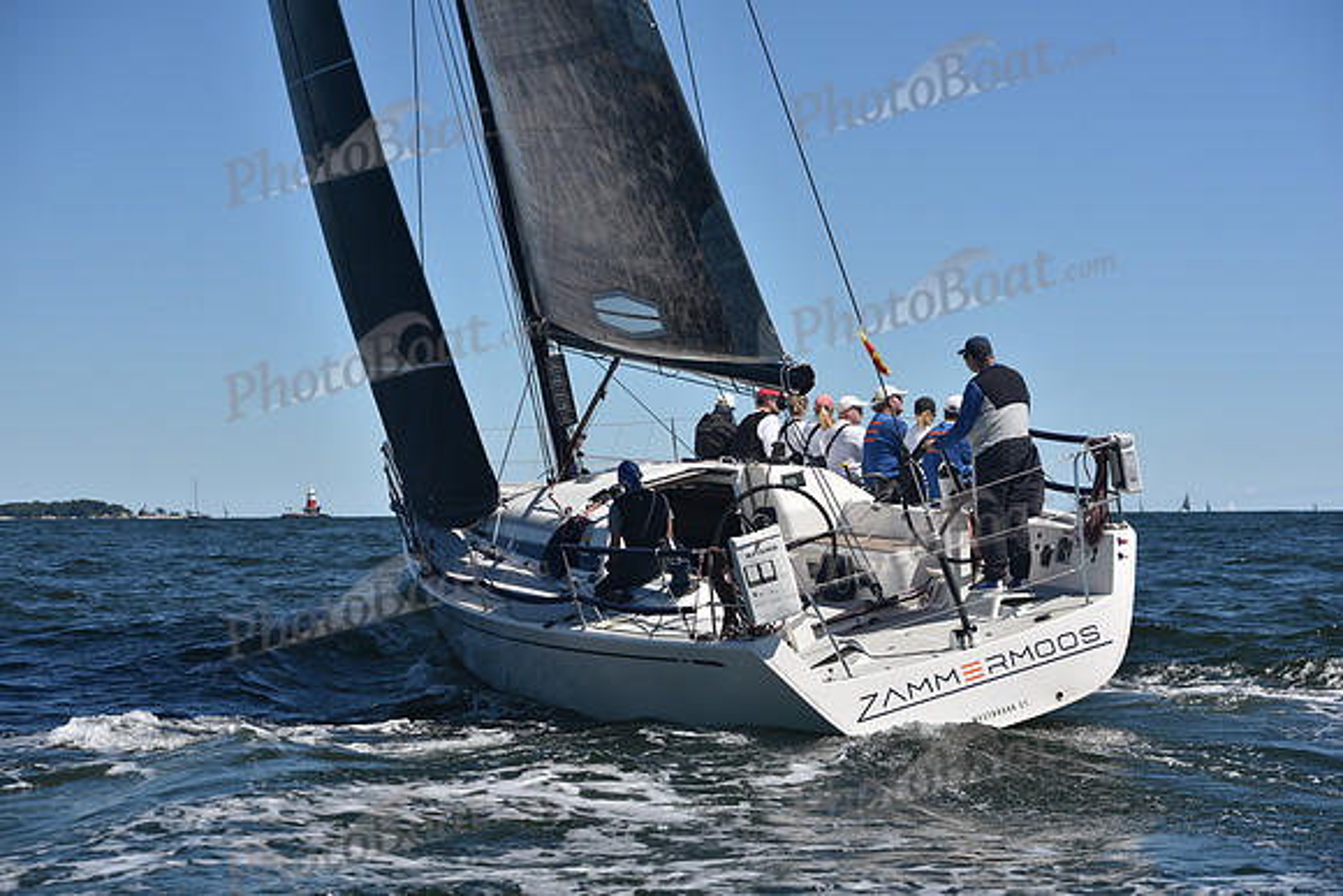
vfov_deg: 19.5
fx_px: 2612
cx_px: 672
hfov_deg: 28.8
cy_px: 448
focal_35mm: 70
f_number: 6.3
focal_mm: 70
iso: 200
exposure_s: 1/800
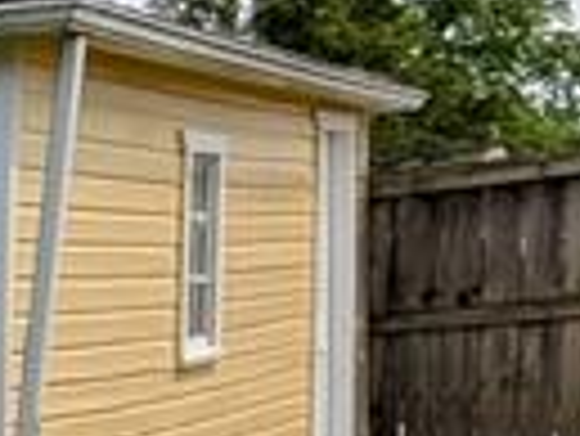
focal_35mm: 95
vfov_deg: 15.4
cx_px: -1263
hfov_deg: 10.7
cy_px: 382
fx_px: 1593
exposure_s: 1/2924
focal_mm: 2.02
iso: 55
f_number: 1.7
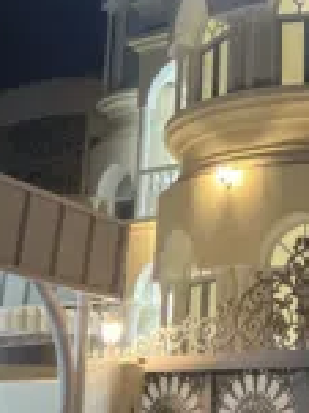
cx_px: 342
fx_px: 822
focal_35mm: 69
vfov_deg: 28.1
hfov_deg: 20.3
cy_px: 153
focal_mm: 5.7
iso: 400
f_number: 1.5
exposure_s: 1/33
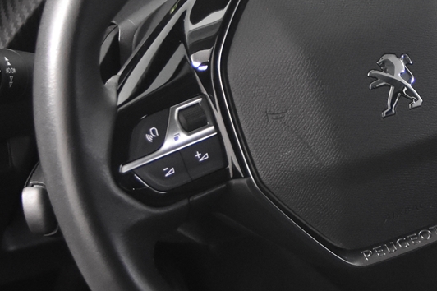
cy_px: 129
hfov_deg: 15.7
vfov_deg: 10.5
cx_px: 348
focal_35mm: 130
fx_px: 1577
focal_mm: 24
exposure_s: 1/40
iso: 2500
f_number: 3
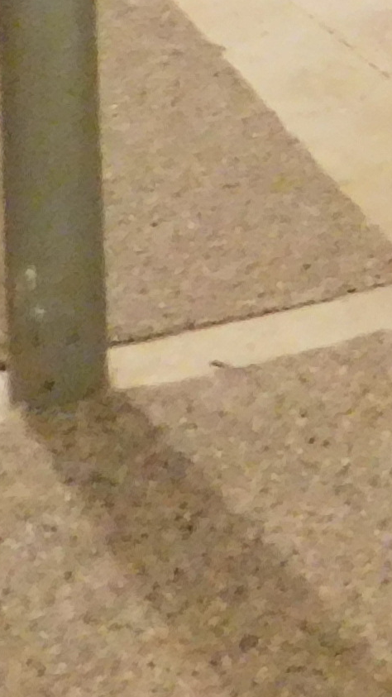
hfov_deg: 7.1
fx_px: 2532
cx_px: 1446
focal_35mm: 137
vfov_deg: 14.0
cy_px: -534
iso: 800
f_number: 3
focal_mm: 4
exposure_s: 1/4
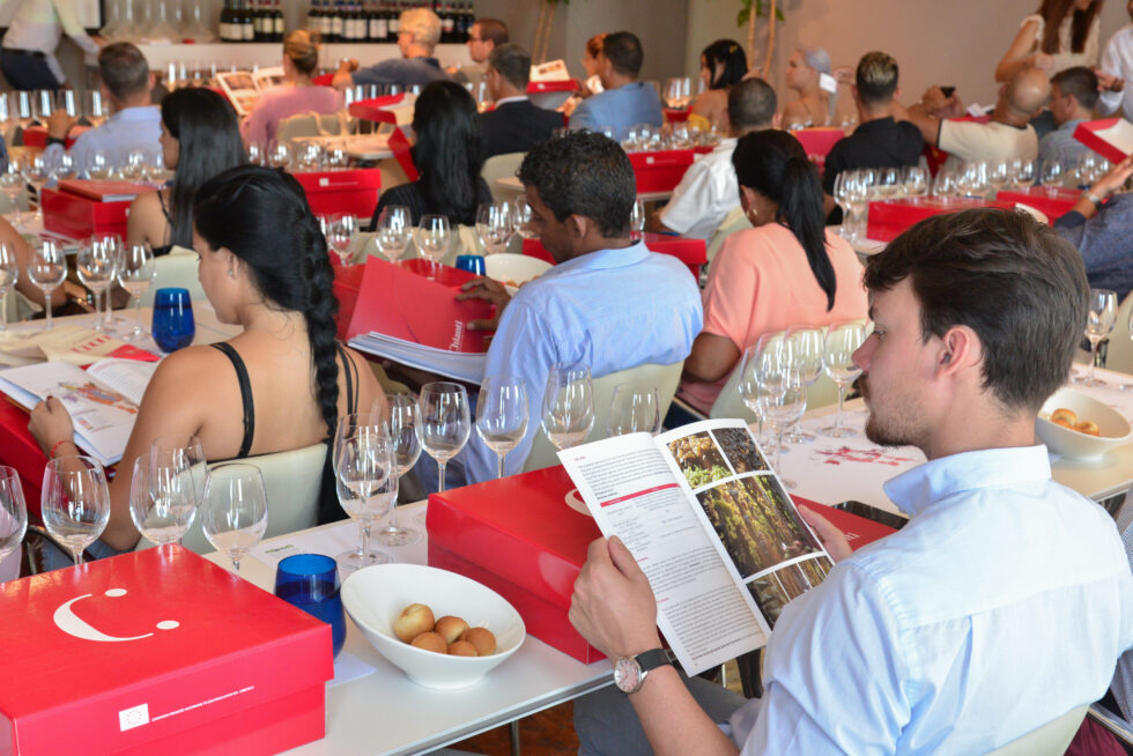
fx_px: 1511
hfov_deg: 41.1
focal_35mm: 48
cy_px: 378
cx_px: 566
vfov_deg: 28.1
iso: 2500
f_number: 8
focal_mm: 48
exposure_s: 1/125
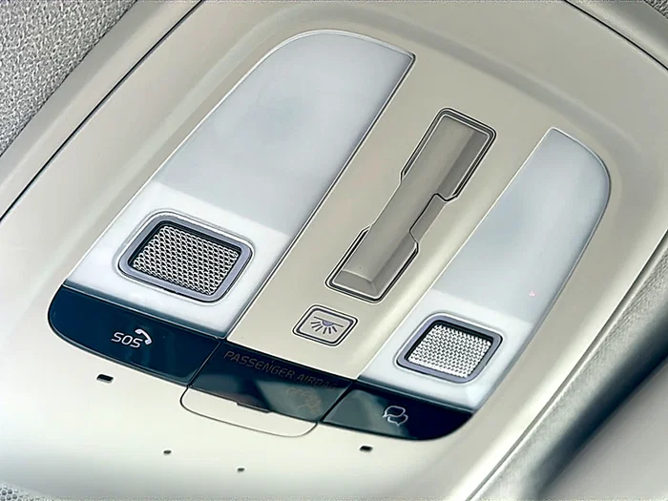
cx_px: 334
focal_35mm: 44
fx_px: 849
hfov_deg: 42.9
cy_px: 250
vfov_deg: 32.9
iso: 80
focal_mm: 6.86
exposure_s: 1/695
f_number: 1.78
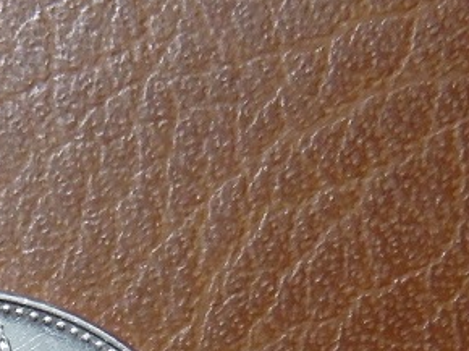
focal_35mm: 115
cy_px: 536
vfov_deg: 12.2
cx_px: -71
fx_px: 1557
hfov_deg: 16.5
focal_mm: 6.6
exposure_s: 1/60
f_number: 4.7
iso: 800
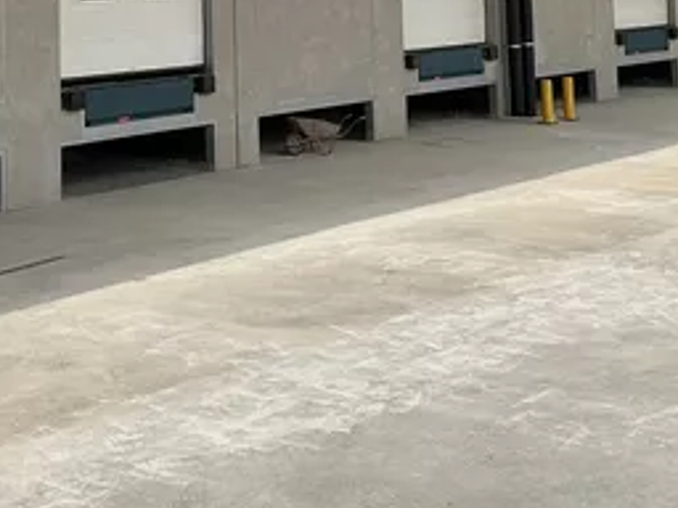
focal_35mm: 75
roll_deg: +1.9
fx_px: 1469
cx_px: 294
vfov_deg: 18.3
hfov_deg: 26.0
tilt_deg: +3.5
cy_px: -146
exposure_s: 1/6623
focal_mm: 6.86
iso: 80
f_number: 1.78
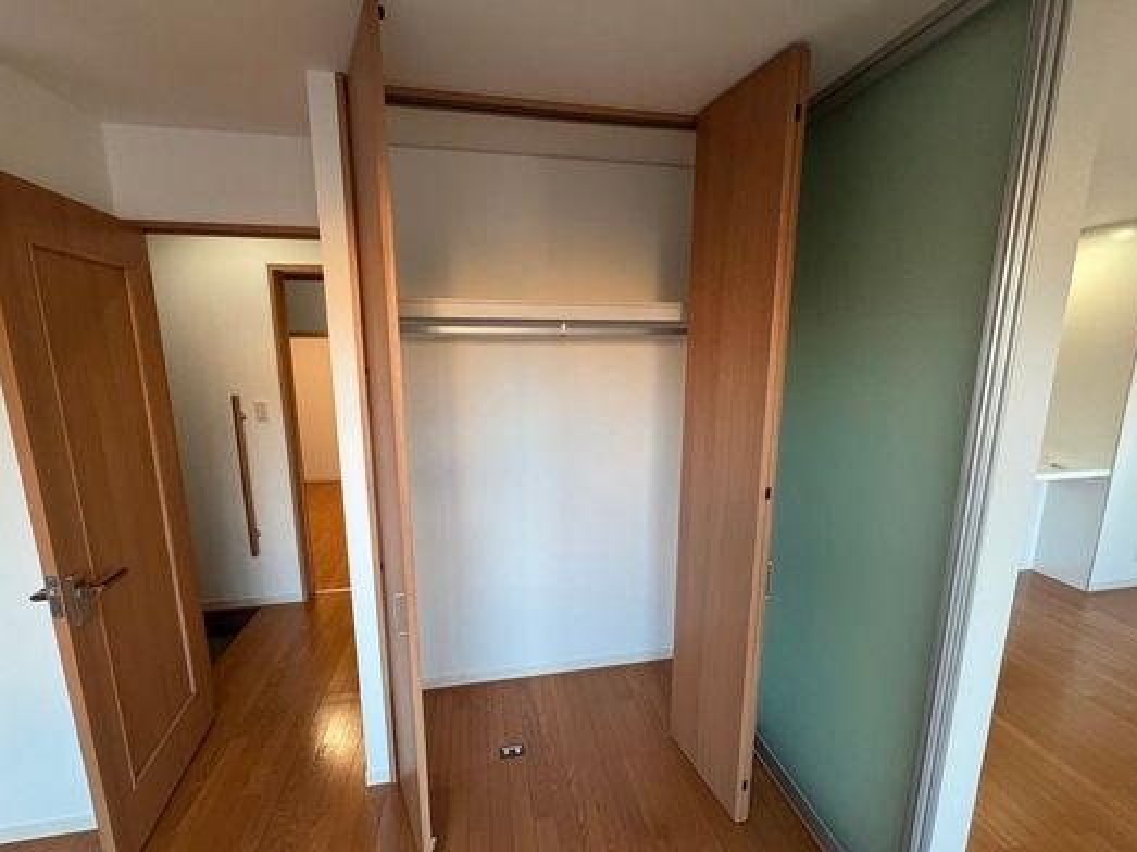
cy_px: 439
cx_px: 574
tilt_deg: -11.3
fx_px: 493
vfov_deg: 81.7
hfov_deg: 98.2
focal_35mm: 15
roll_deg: +0.0
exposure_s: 1/120
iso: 320
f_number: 2.2
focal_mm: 2.22
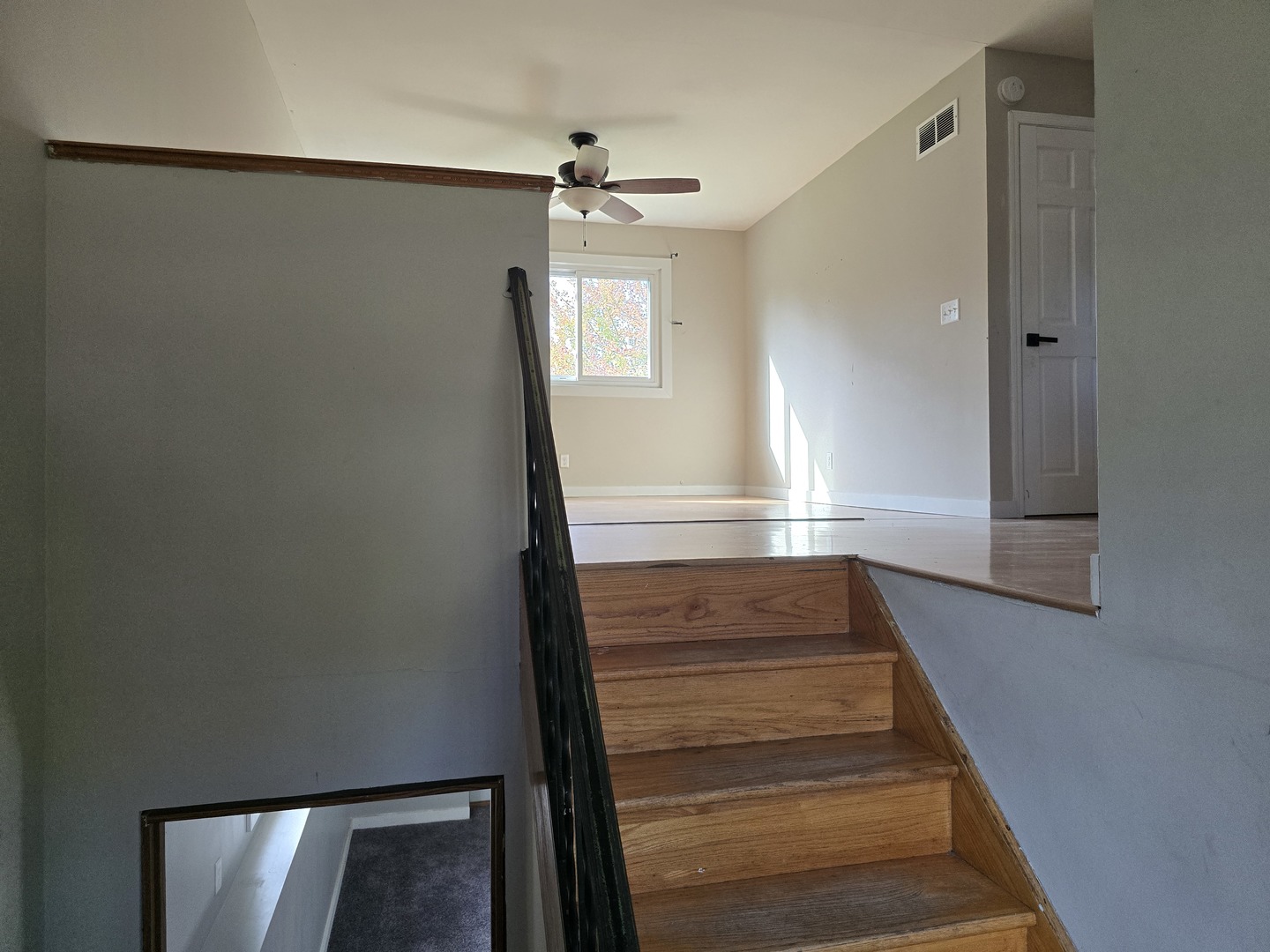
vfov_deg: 58.9
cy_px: 476
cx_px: 635
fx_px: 844
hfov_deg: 73.9
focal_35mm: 23
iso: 125
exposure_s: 1/180
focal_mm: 6.3
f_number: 1.7
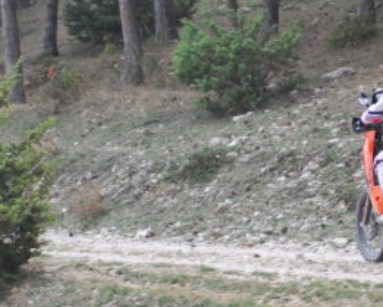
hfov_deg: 6.6
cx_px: 439
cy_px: 44
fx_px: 3300
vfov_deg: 5.3
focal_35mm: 291
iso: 640
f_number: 3.5
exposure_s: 1/200
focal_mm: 70
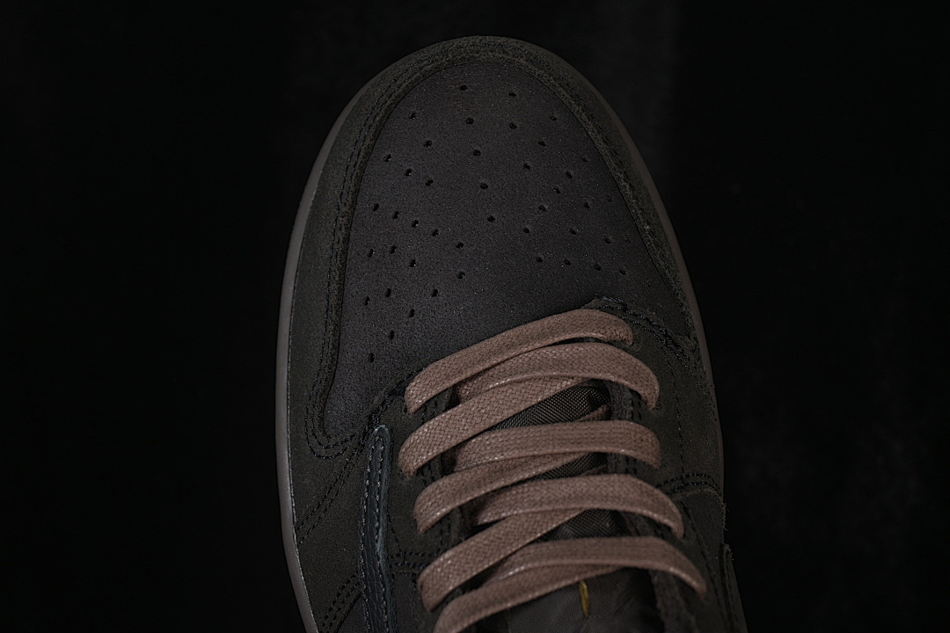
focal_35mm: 75
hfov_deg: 27.0
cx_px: 475
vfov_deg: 18.2
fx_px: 1979
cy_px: 316
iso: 160
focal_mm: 50
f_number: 6.3
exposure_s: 1/60
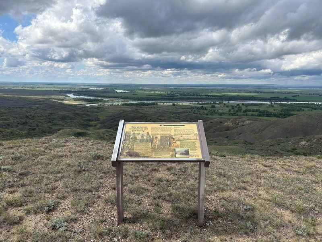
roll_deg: -1.0
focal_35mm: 26
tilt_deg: -9.9
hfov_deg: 67.3
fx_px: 242
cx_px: 161
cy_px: 121
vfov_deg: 53.1
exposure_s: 1/4115
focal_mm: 5.7
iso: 50
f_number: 1.5
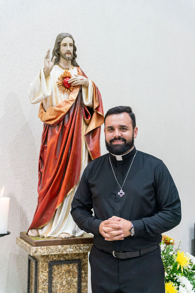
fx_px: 390
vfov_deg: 41.1
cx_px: 98
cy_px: 146
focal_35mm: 48
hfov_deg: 28.1
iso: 1600
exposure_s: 1/125
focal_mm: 48
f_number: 2.8
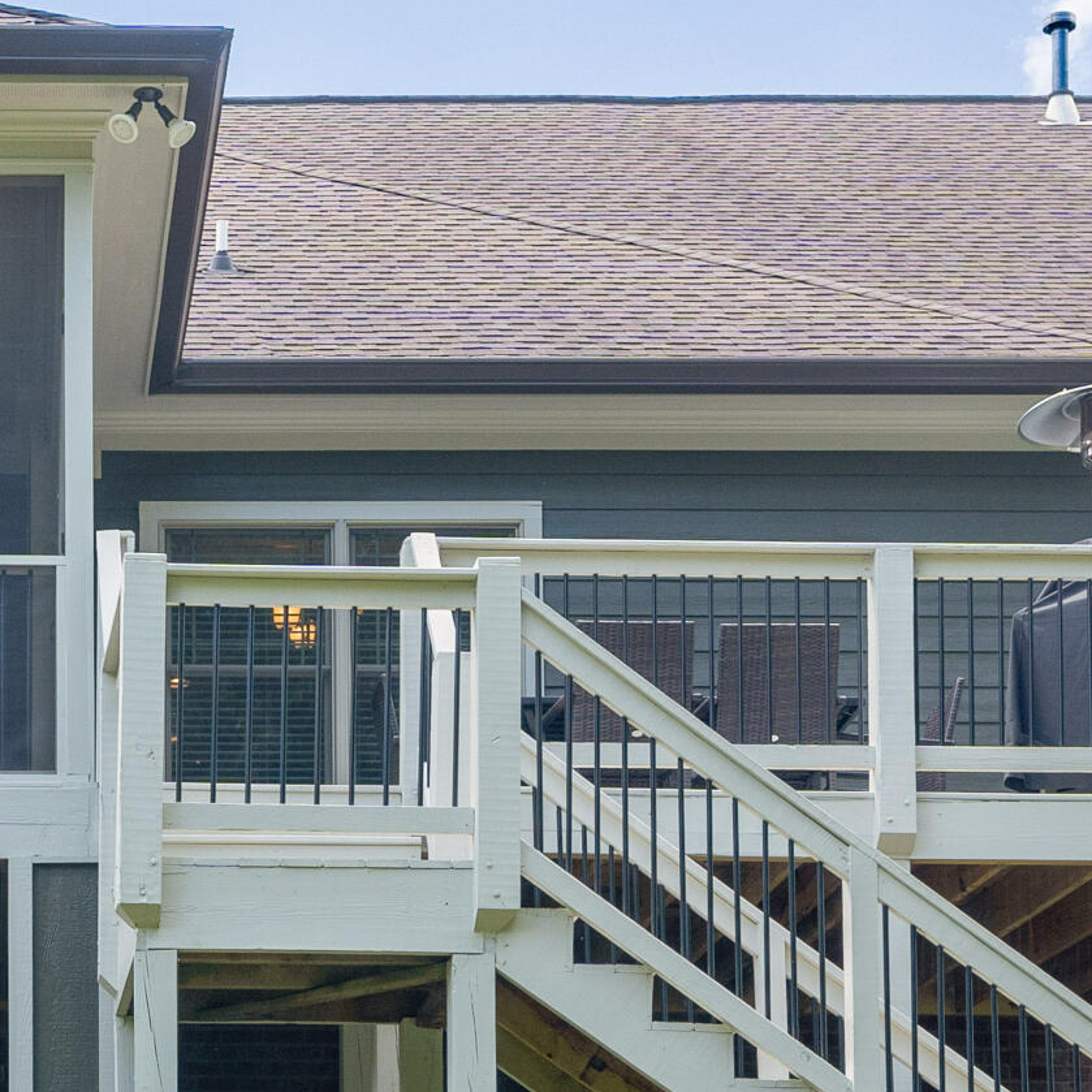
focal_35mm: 76
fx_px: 2712
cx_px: 109
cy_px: 647
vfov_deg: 22.7
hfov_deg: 22.2
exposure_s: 1/160
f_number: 7.1
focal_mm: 25
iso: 320
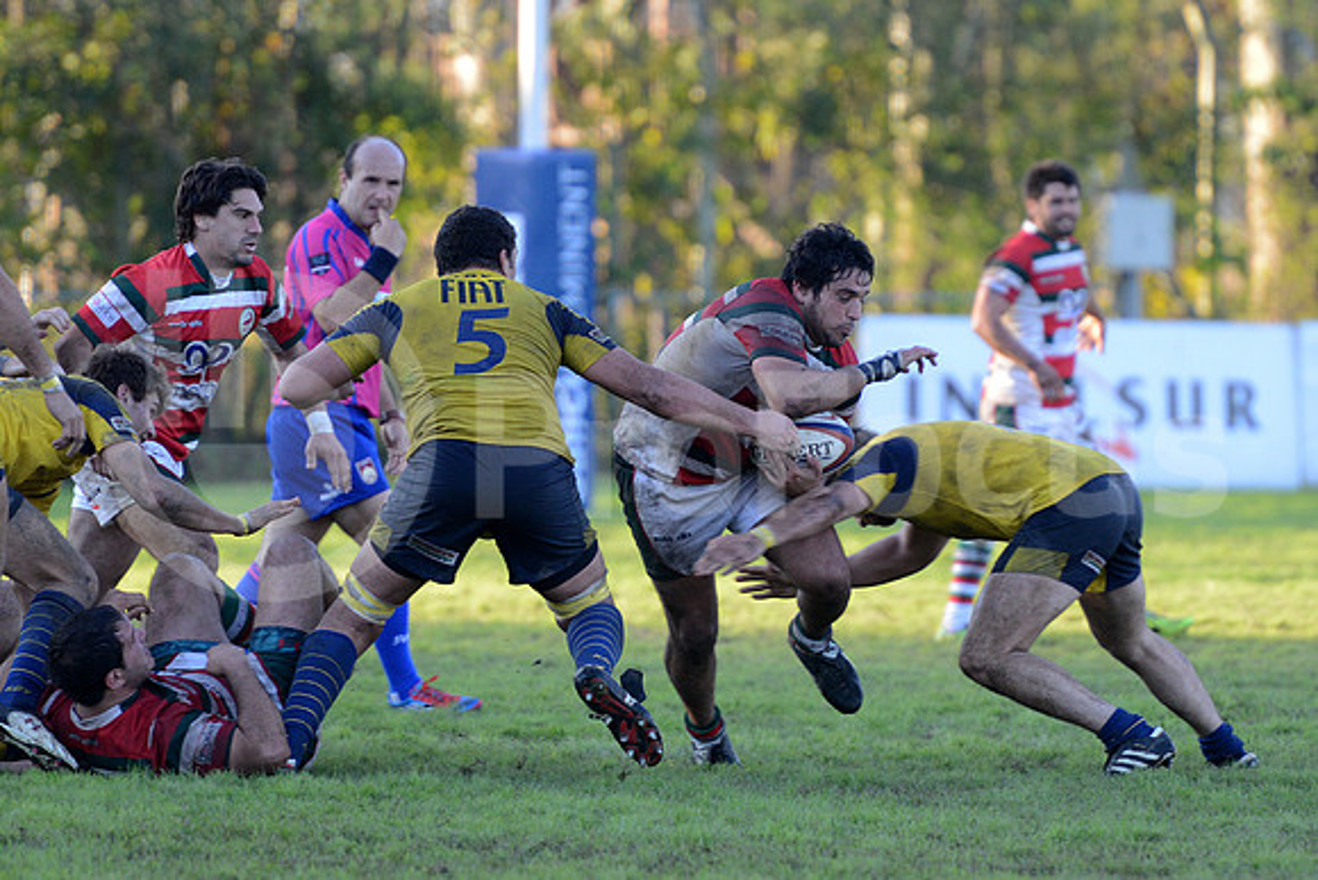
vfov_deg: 5.1
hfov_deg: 7.6
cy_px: 440
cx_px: 659
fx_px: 9887
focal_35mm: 270
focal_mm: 270
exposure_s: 1/500
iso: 1250
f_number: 4
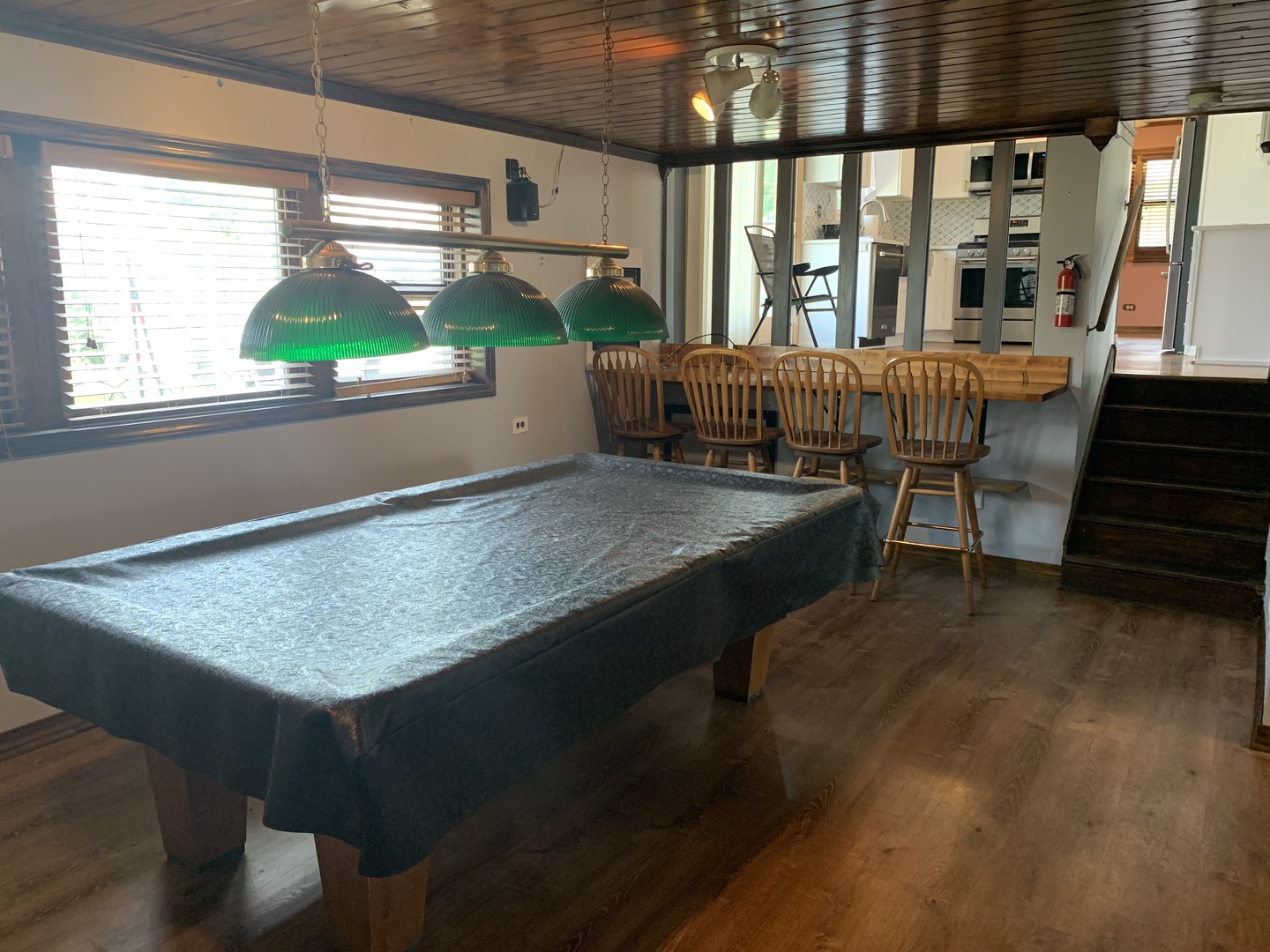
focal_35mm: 26
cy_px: 476
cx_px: 635
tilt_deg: -10.8
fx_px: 954
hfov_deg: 67.3
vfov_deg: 53.1
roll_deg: -0.8
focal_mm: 4.25
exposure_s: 1/60
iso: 200
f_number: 1.8
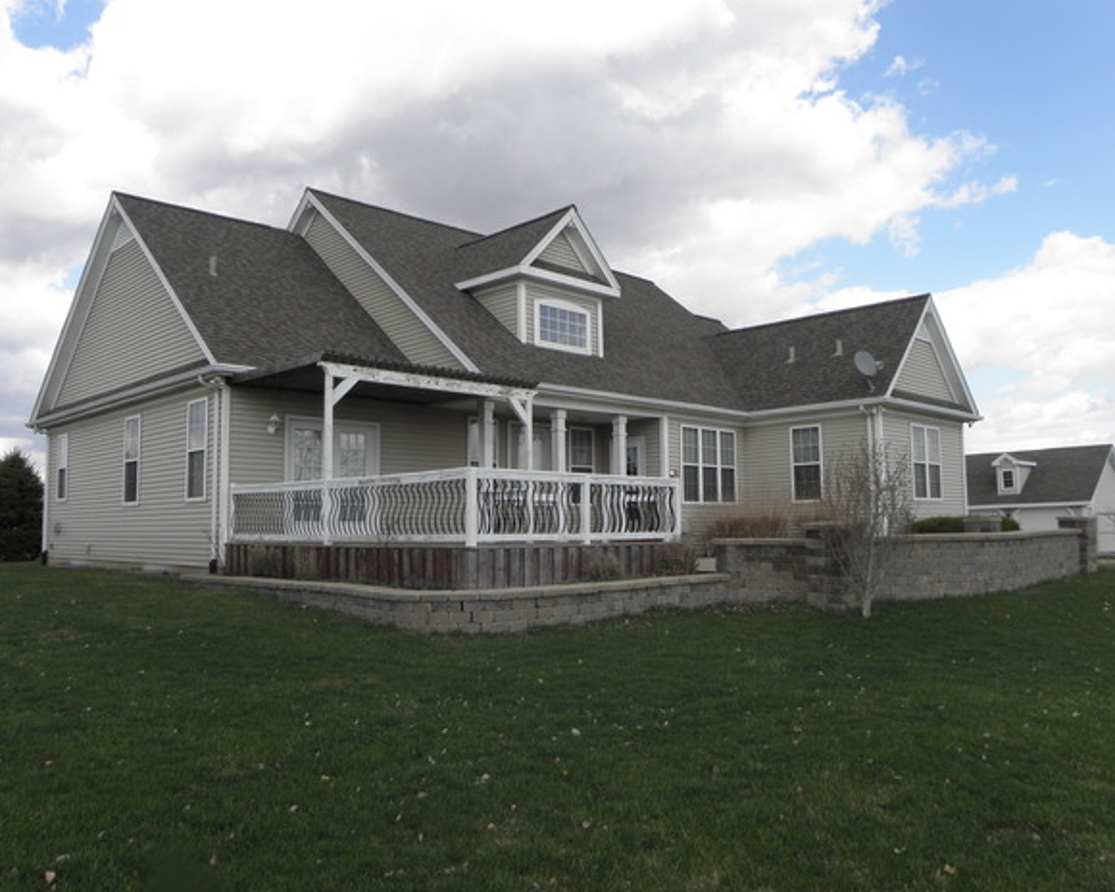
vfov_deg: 51.5
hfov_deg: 62.2
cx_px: 529
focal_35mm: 28
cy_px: 446
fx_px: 924
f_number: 5.6
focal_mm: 4.6
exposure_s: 1/160
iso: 64
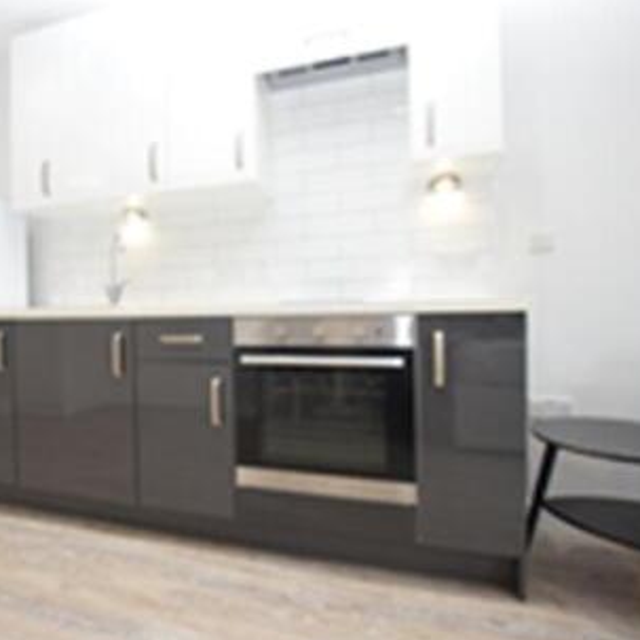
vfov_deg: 74.8
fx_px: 418
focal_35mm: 20
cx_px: 224
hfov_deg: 73.0
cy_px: 324
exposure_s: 1/100
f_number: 5
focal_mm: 10
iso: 800
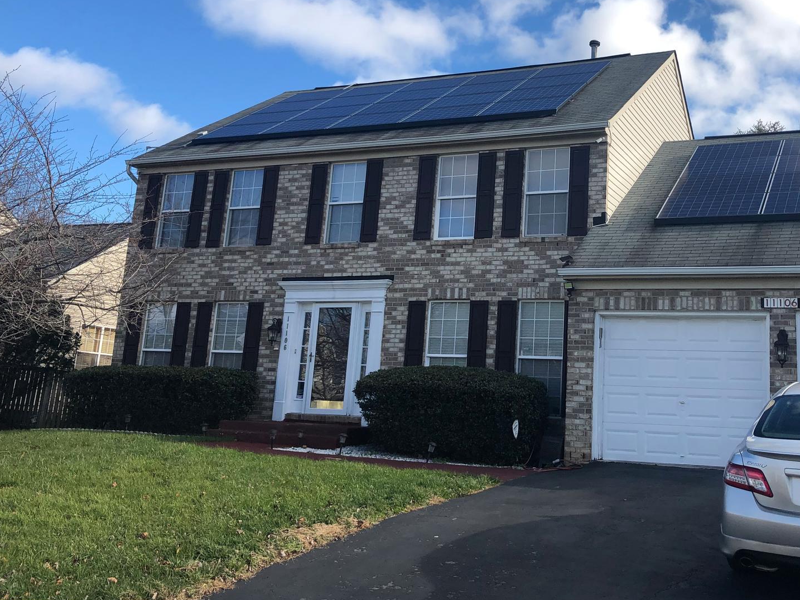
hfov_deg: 46.3
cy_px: 220
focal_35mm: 40
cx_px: 513
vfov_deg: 35.7
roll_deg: -3.7
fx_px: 924
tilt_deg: +13.6
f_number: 1.8
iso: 20
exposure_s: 1/1143
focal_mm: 3.99
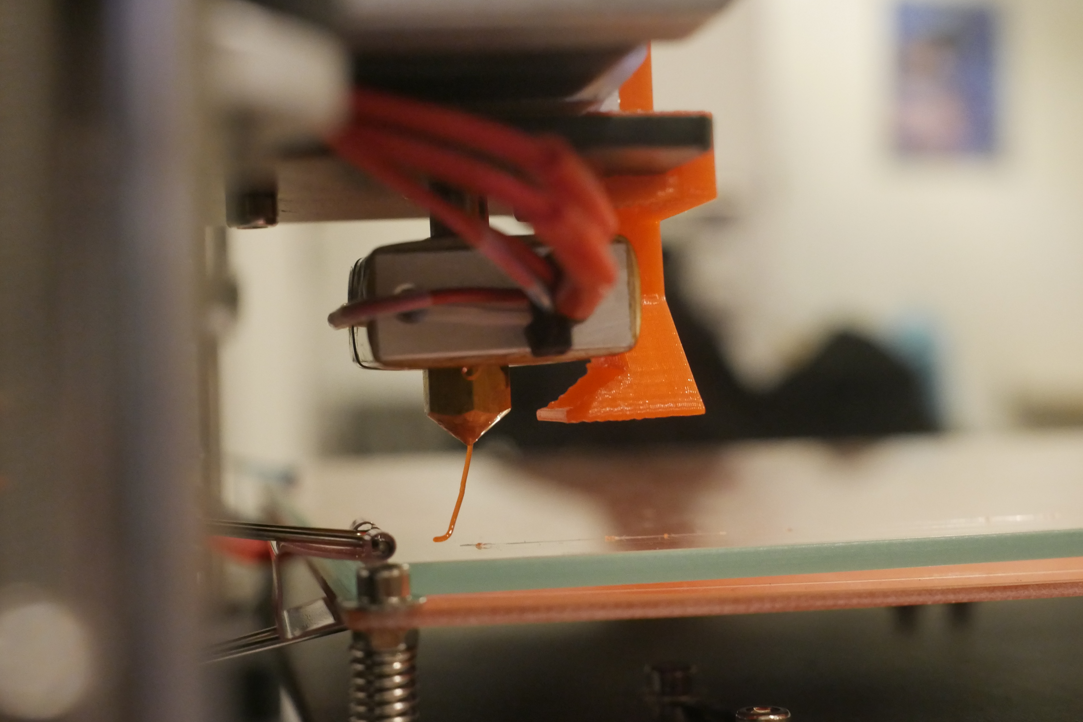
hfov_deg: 37.5
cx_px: 537
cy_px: 407
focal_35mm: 53
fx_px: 1594
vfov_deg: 25.5
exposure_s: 1/60
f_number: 4.5
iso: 3200
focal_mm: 25
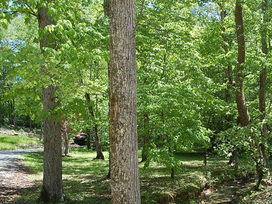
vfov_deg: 33.0
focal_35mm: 43
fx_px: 338
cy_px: 149
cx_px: 213
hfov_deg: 42.1
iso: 200
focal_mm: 18
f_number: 6.3
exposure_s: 1/160
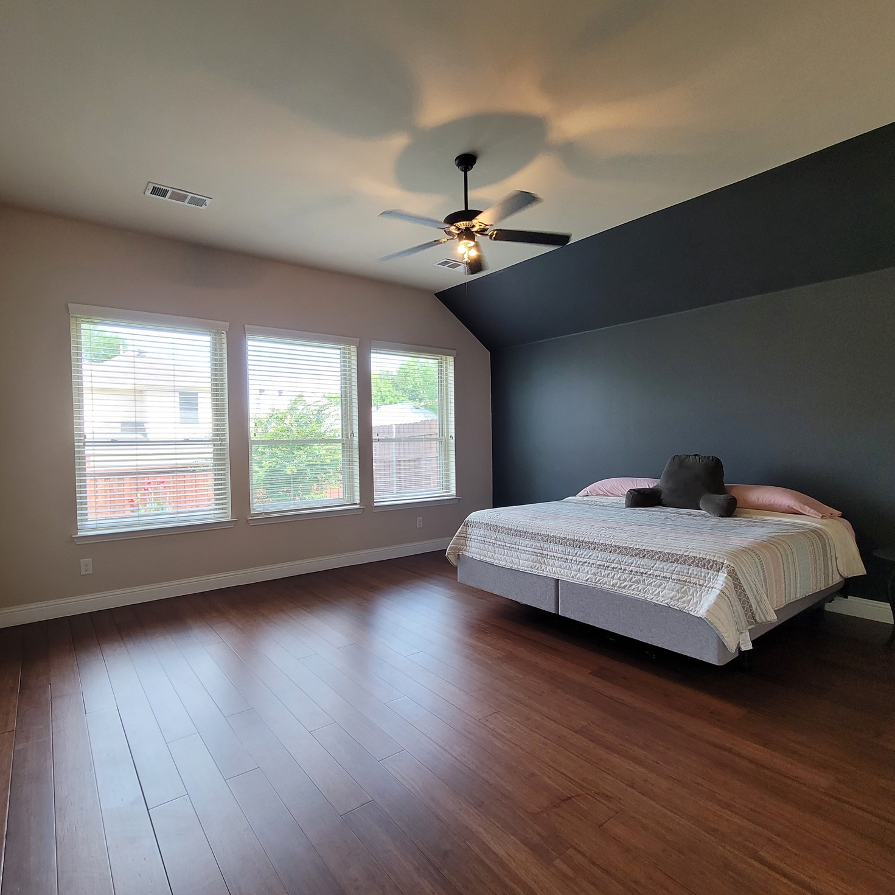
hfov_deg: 87.2
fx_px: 468
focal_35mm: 16
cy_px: 455
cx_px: 402
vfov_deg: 87.4
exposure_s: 1/60
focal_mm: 2.2
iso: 160
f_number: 2.2
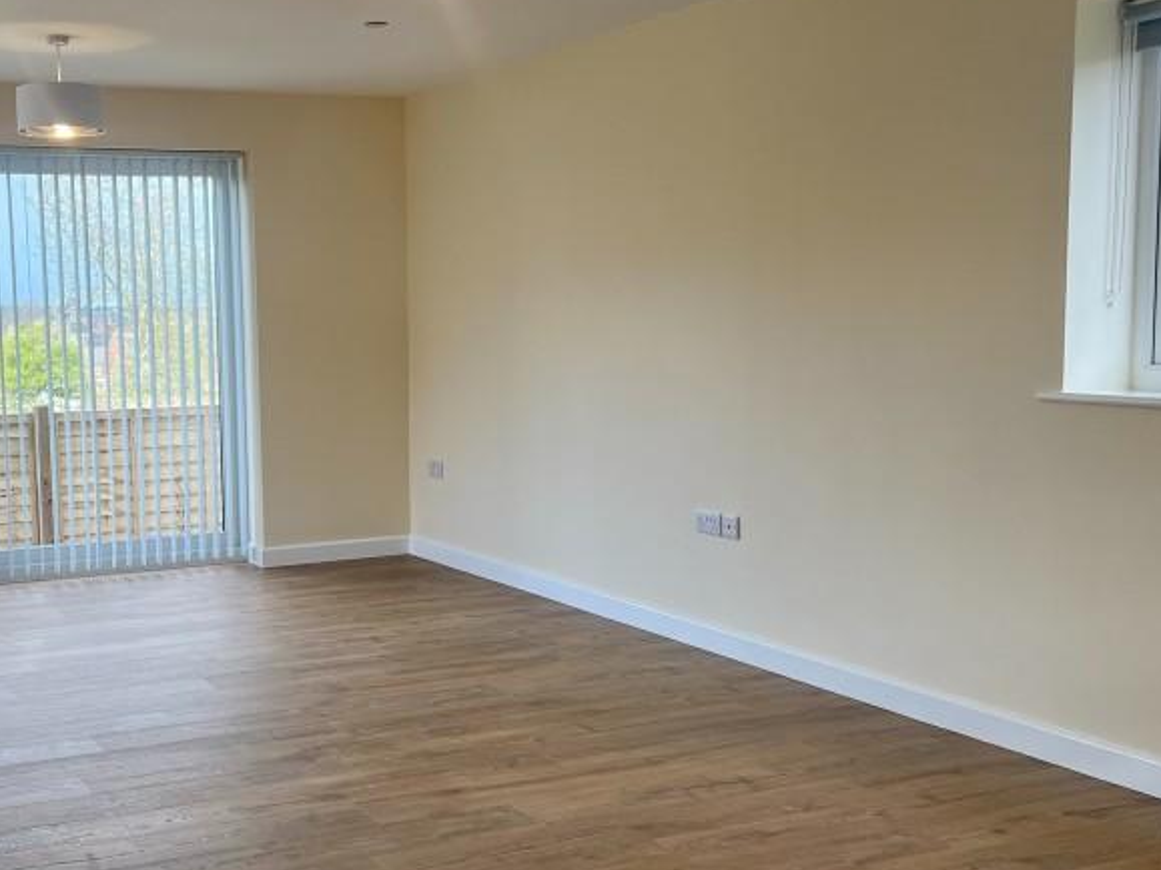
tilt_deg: -7.0
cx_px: 337
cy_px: 485
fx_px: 1542
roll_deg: +1.3
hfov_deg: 40.4
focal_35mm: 46
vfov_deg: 31.5
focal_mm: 5.7
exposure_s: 1/405
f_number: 1.5
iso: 50
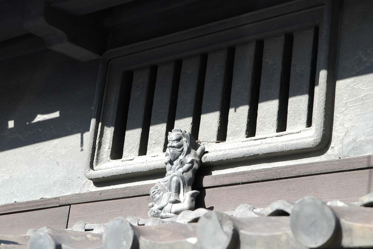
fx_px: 1166
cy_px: 124
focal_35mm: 112
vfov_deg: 12.2
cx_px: 186
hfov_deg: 18.2
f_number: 9.5
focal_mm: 75
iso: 200
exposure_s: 1/45
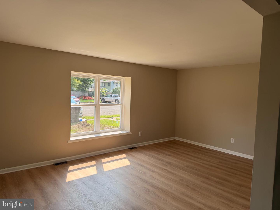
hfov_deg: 71.6
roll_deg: -3.0
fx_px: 194
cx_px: 140
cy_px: 105
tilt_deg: -4.4
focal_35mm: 24
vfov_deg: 56.8
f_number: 1.78
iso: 100
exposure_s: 1/702
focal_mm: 6.76
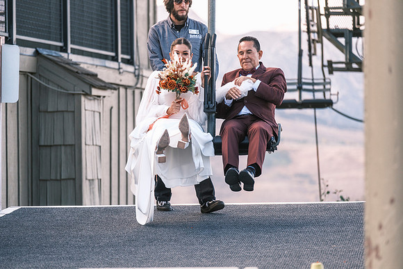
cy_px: 134
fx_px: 2351
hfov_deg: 9.8
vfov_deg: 6.5
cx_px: 202
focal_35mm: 210
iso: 400
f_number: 2.8
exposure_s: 1/680
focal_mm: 140
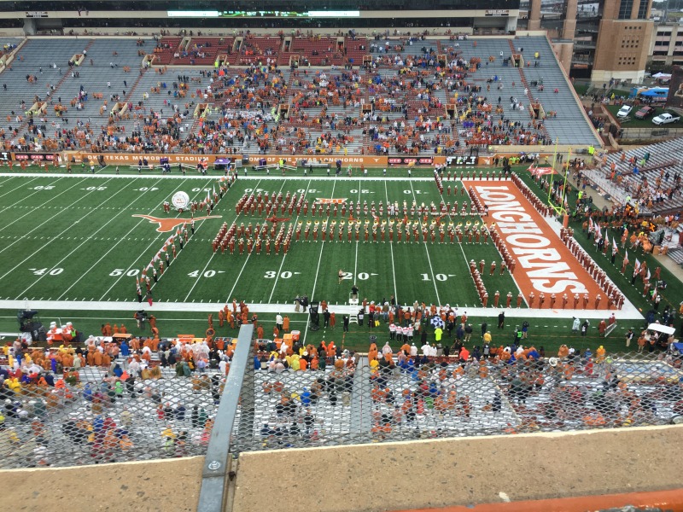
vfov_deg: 48.2
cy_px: 256
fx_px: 572
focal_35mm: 29
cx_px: 342
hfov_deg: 61.7
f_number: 2.2
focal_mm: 4.15
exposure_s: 1/120
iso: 40
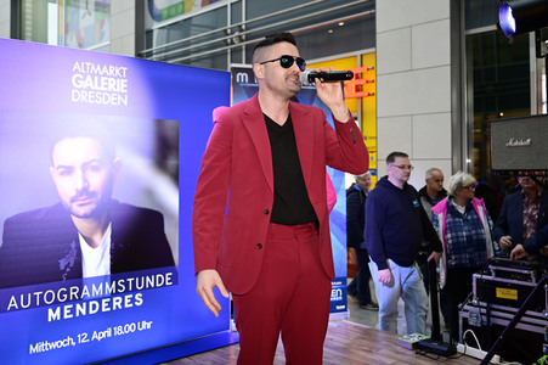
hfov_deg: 59.5
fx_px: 479
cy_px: 182
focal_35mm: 32
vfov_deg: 41.7
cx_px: 274
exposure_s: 1/200
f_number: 2.8
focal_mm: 31.5
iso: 800
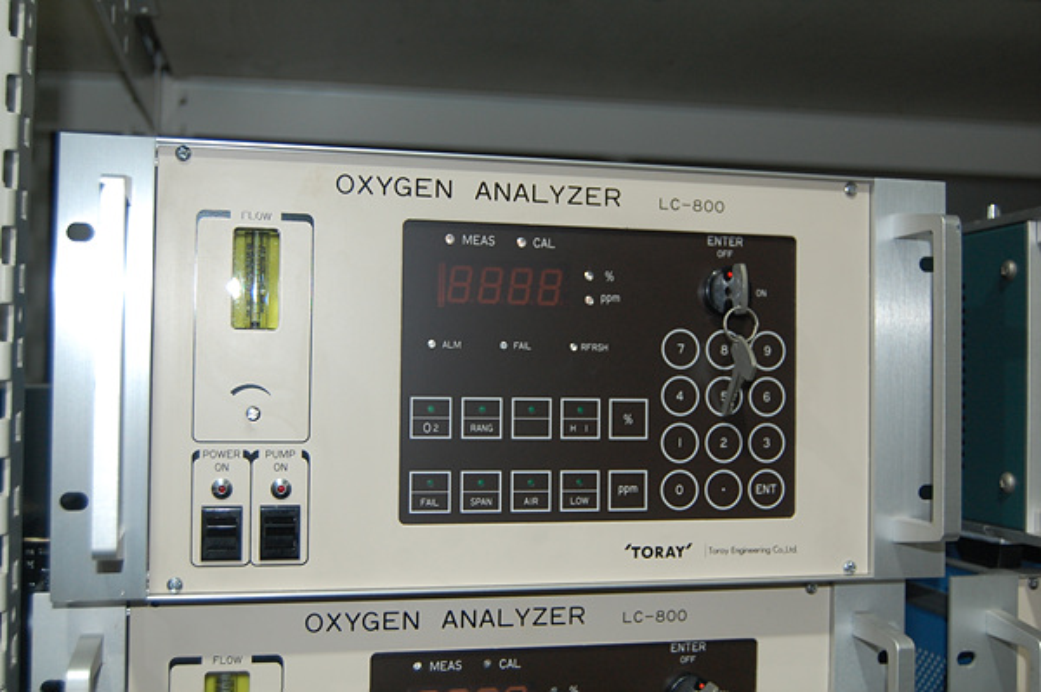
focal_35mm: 42
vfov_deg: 31.8
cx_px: 520
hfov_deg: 46.4
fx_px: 1213
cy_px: 346
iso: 400
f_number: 4.2
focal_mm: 28
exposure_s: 1/60
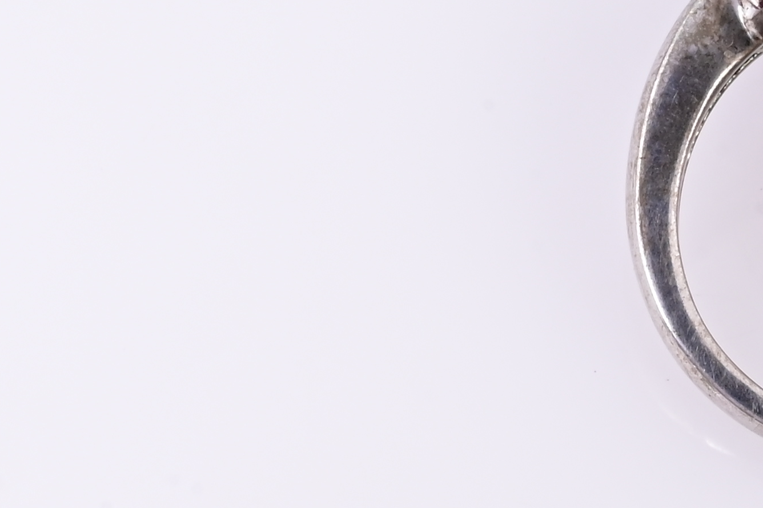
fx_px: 6714
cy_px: 97
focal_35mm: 317
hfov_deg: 6.5
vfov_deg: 4.3
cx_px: 833
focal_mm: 70
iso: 640
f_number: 20
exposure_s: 1/80
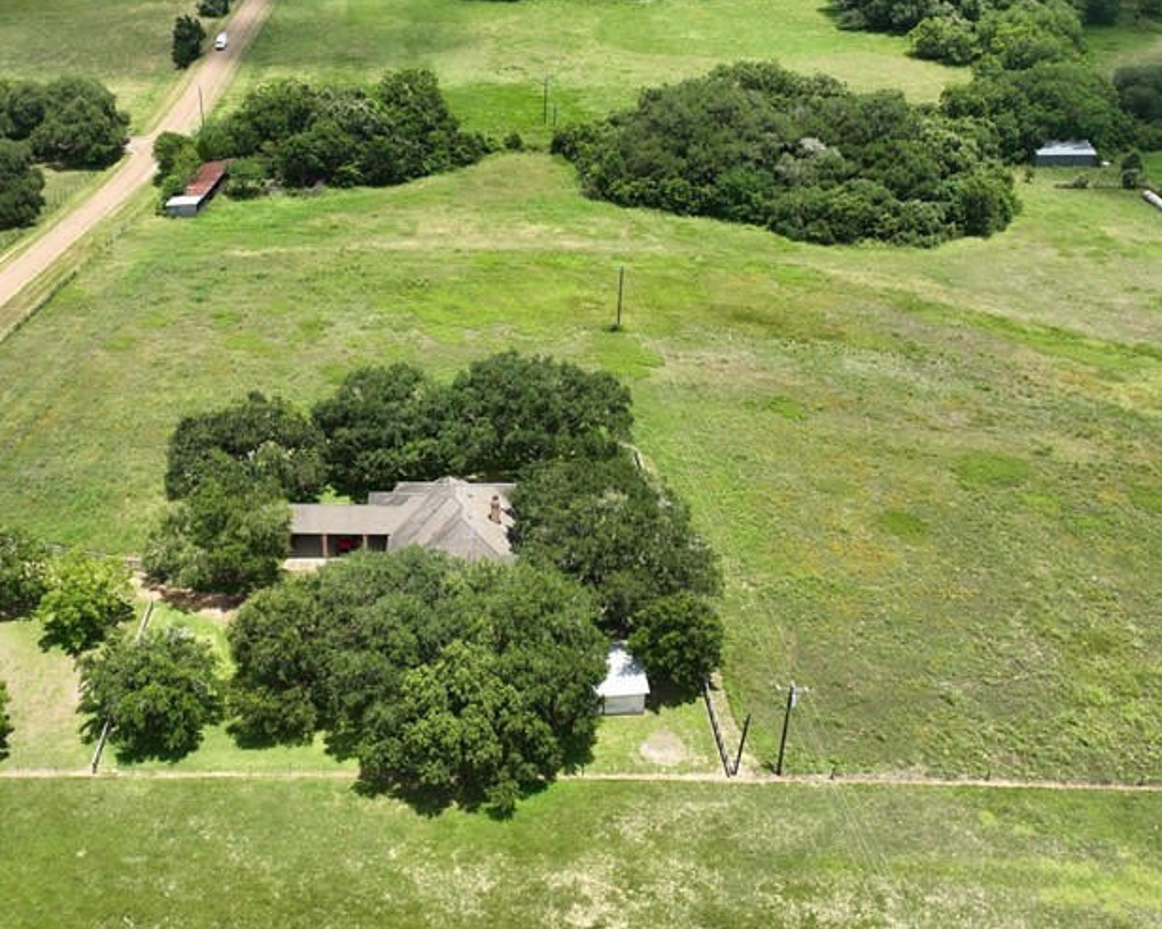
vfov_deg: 37.8
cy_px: 308
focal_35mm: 39
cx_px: 423
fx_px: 1341
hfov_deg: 46.4
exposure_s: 1/1250
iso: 100
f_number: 2.8
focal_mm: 12.29
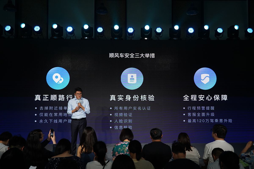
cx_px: 127
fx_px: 219
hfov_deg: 60.3
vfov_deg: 42.3
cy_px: 84
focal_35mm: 31
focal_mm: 31
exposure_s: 1/200
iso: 1600
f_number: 4
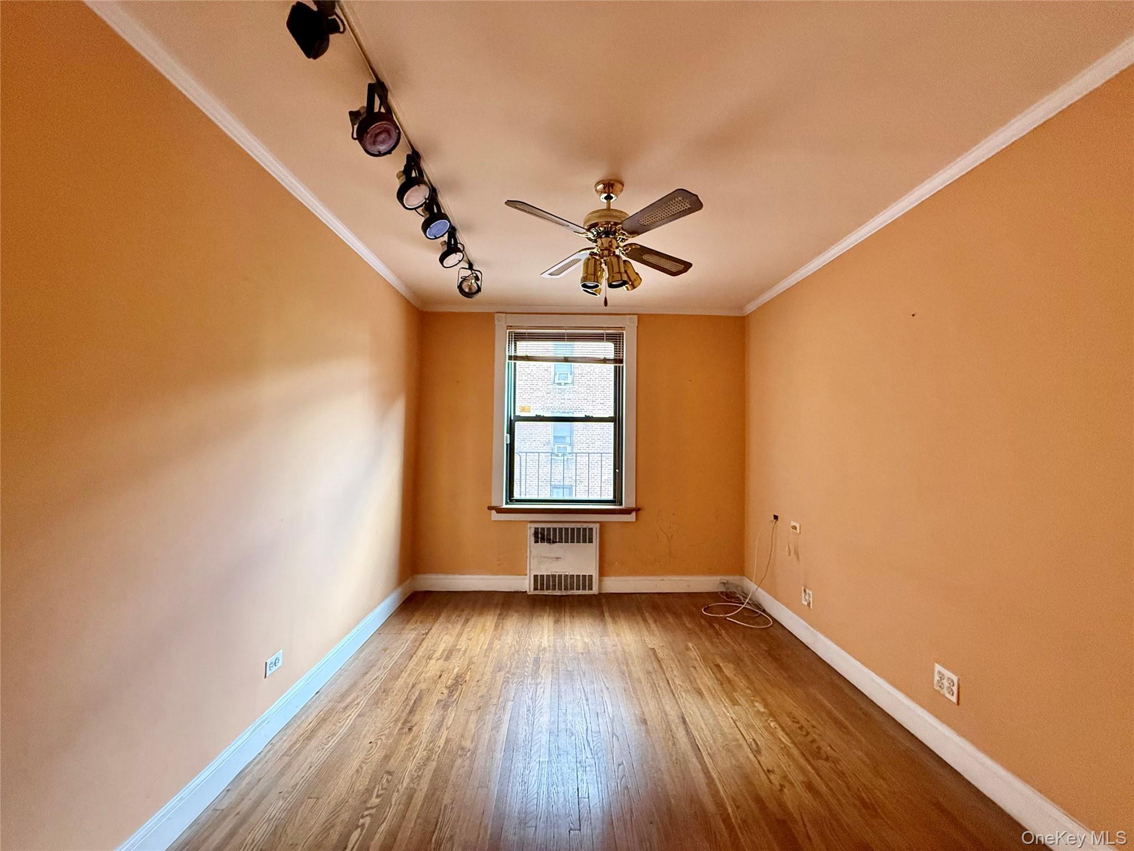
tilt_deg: +3.0
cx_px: 567
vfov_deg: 85.7
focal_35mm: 14
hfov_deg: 102.1
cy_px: 426
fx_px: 459
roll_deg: -0.5
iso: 320
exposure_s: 1/92
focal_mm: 2.22
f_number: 2.2
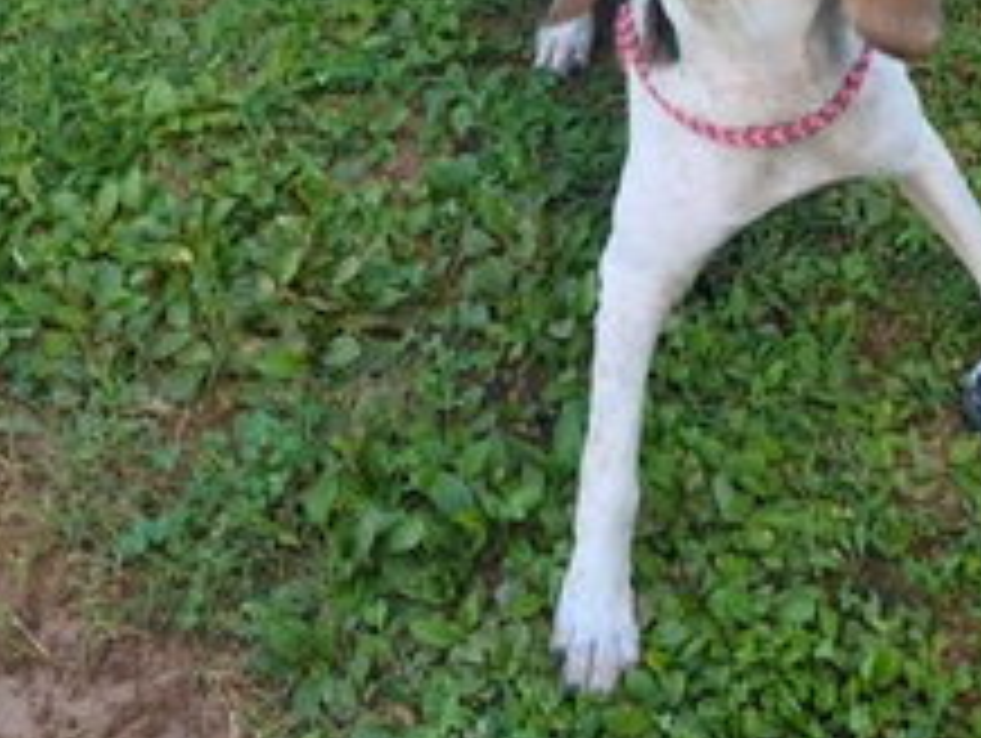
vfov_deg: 26.1
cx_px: 594
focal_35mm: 55
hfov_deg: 34.8
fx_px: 1560
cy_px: 142
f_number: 1.85
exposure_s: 1/276
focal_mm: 6.81
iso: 56
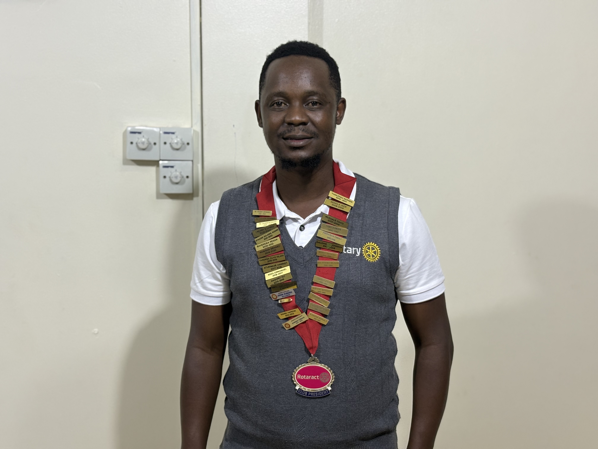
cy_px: 224
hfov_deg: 36.8
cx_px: 299
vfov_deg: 28.0
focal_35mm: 52
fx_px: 898
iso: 125
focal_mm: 5.96
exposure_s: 1/50
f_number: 1.6
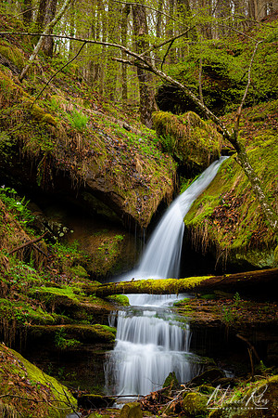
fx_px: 1795
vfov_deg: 13.2
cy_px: 209
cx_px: 139
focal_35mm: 155
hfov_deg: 8.9
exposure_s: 1/1.43
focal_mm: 155
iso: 64
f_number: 13
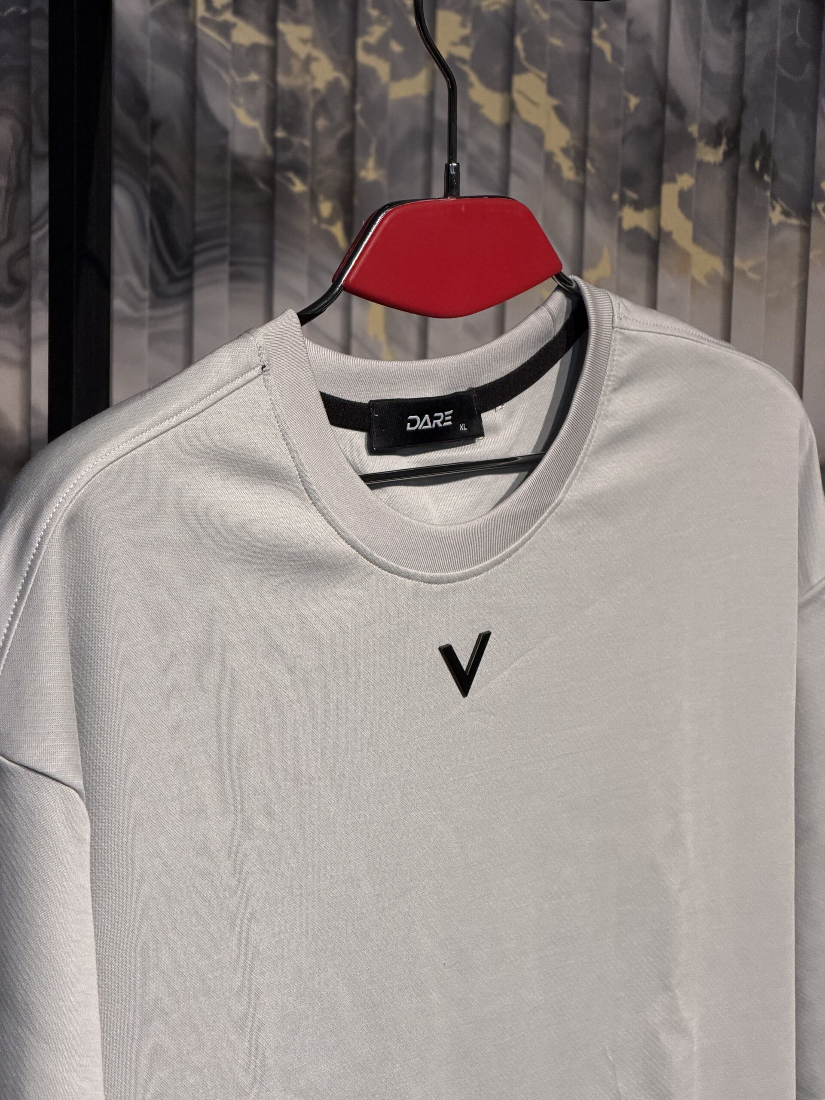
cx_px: 412
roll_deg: -1.4
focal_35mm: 100
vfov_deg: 19.6
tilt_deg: -9.6
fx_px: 3178
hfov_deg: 14.8
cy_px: 550
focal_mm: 16.89
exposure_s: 1/100
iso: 250
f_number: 2.8
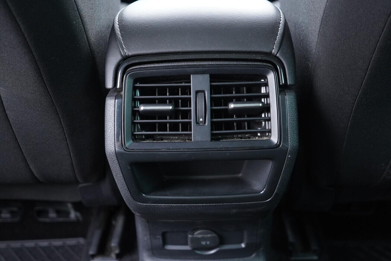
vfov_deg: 36.9
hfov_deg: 53.1
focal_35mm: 36
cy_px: 130
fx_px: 391
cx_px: 196
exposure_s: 1/40
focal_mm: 24
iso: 1600
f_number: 2.8
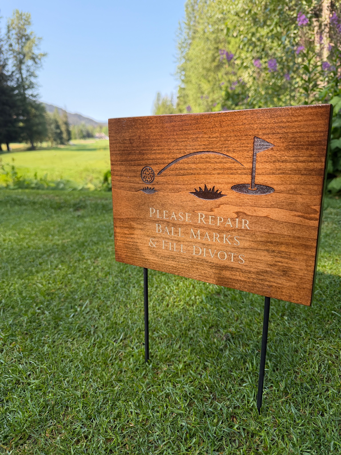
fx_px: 315
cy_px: 228
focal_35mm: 24
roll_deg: +2.0
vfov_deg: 71.6
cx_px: 170
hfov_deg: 56.8
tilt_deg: -16.8
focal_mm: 6.76
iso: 100
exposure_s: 1/1122
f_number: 1.78
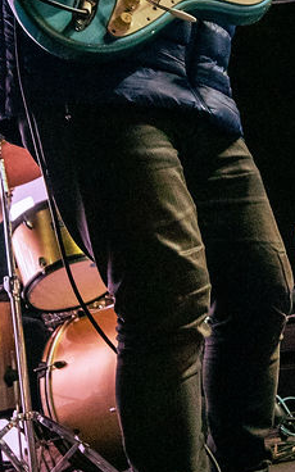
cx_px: 310
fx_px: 875
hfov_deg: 18.5
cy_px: 137
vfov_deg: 29.9
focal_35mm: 68
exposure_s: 1/200
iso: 3200
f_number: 4
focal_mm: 16
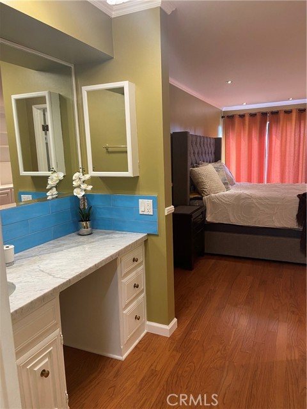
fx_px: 307
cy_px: 204
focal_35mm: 26
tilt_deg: -9.1
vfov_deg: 67.3
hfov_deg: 53.1
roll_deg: +2.1
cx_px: 154
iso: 160
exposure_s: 1/60
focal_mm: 4.25
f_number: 1.8
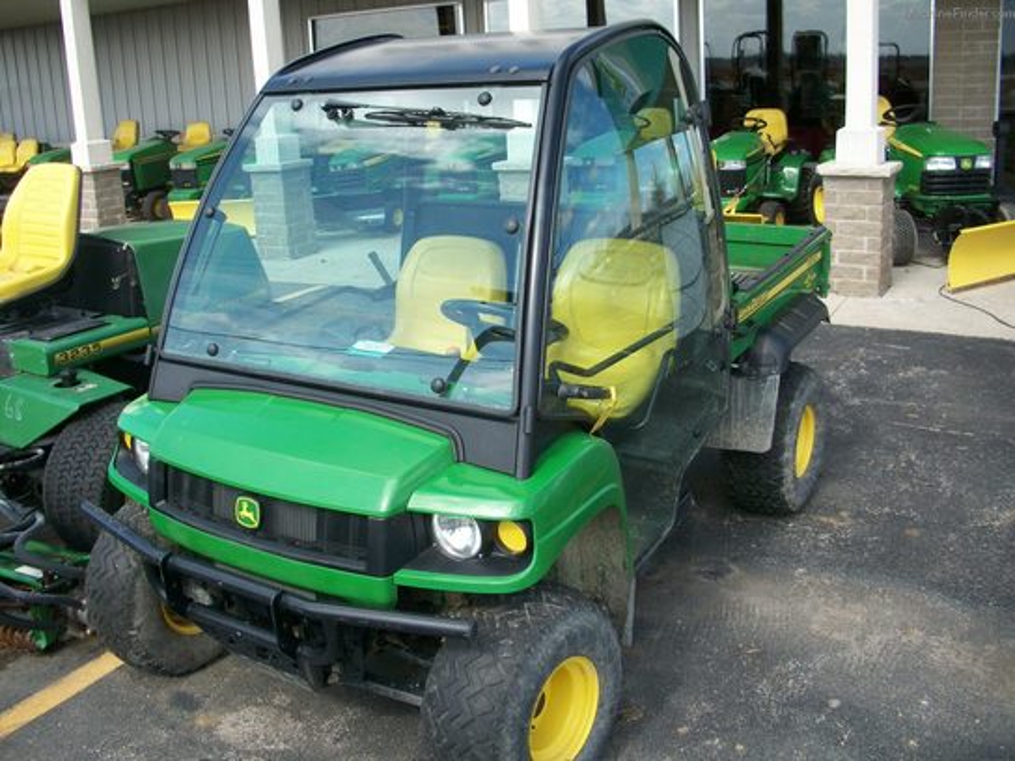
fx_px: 1026
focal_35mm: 35
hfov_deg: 52.6
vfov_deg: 40.7
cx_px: 508
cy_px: 380
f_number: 3.1
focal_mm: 6.3
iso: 80
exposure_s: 1/320
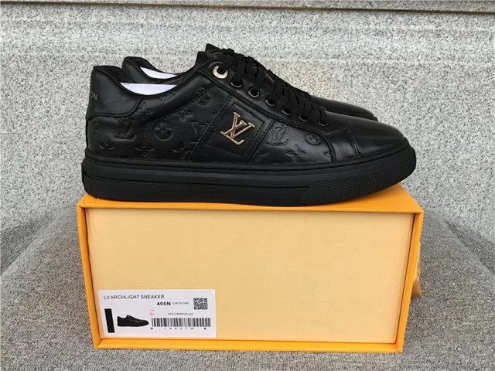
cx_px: 248
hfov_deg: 58.4
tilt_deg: -19.5
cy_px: 186
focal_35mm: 31
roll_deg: -0.9
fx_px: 443
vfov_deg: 45.4
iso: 25
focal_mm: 3.3
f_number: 2.4
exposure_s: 1/101
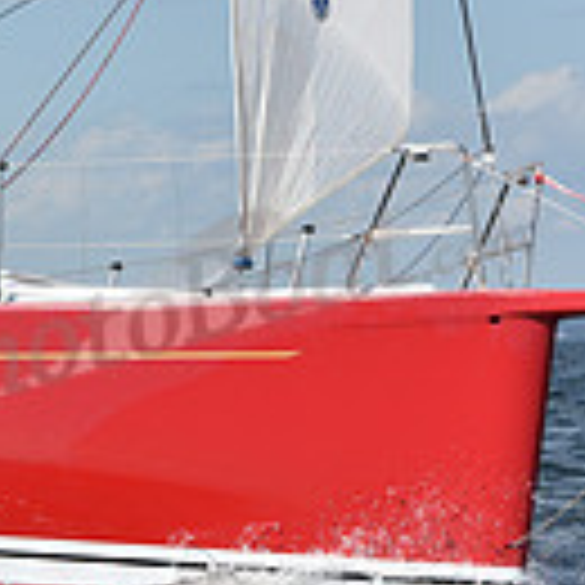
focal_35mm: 359
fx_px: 6864
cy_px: 133
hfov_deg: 4.8
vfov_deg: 4.9
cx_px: -333
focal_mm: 95
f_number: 9
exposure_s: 1/1250
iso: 320
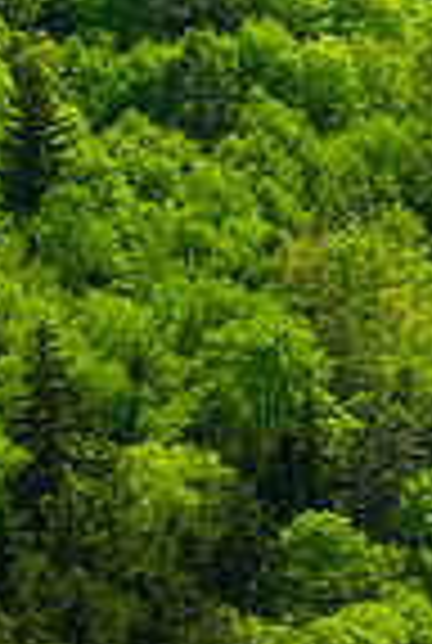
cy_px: 108
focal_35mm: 314
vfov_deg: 6.5
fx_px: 5624
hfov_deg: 4.4
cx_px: 644
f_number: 11
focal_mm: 100
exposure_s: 1/40
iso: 100
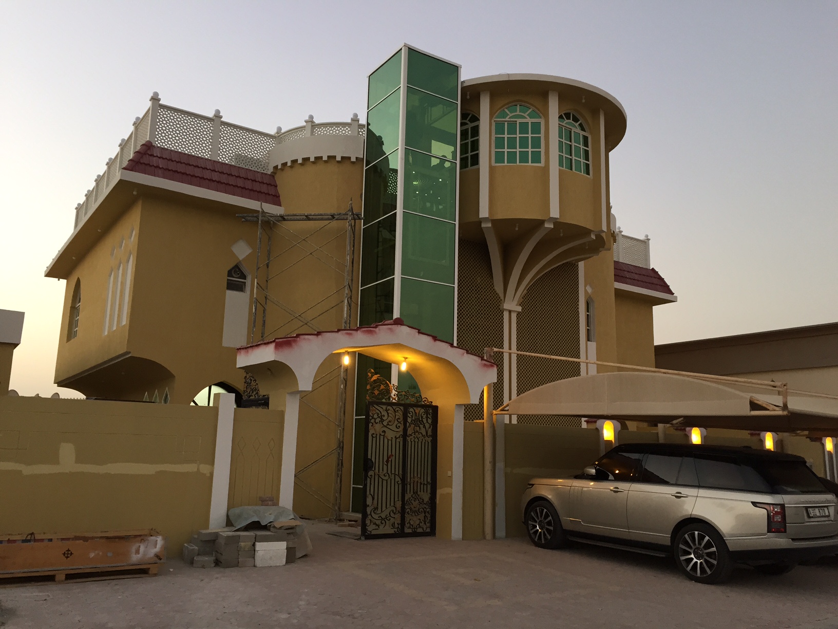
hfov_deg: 61.7
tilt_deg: +9.0
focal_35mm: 29
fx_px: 702
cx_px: 419
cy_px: 314
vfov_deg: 48.2
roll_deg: -2.9
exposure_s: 1/30
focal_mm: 4.15
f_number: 2.2
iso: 64
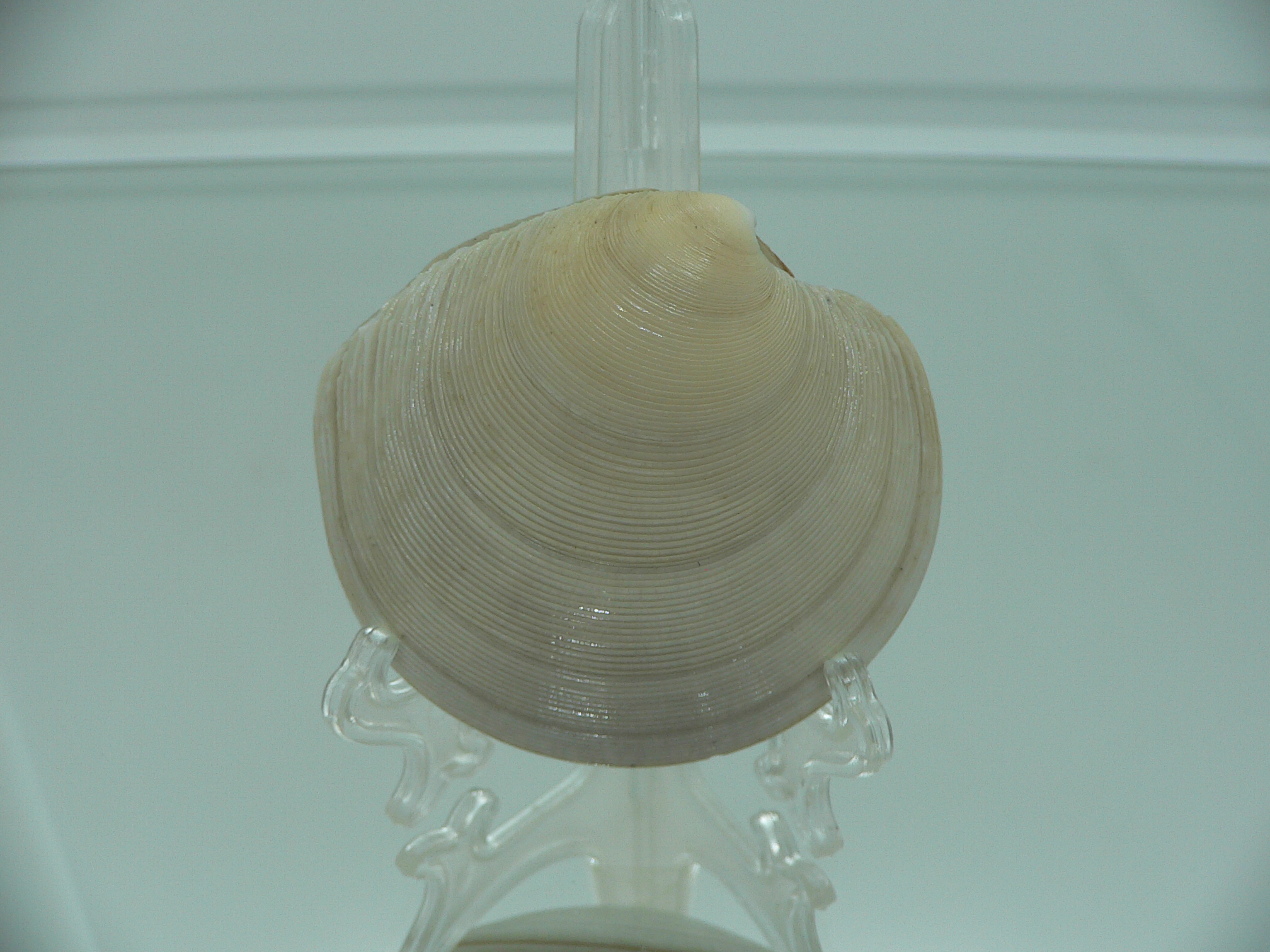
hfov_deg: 52.6
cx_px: 635
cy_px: 476
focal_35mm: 35
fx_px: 1284
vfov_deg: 40.7
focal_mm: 4.6
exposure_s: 1/60
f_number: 2.8
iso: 80
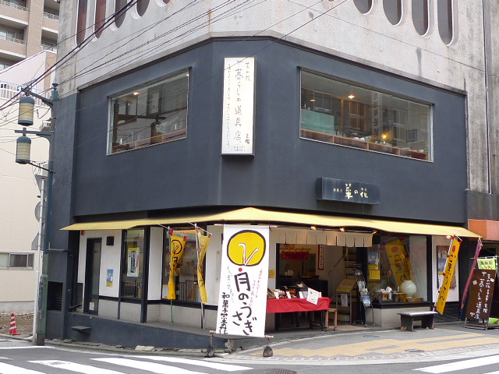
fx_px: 605
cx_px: 250
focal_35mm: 42
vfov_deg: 34.3
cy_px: 187
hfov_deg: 44.8
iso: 80
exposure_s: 1/250
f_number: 2
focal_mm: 5.1
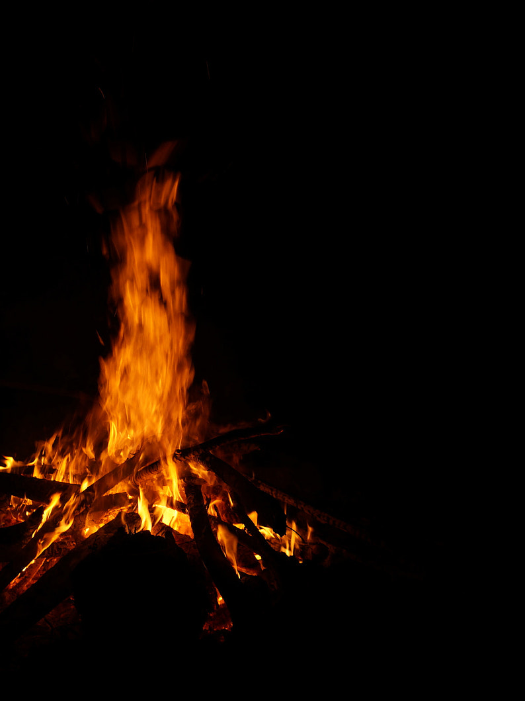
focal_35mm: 61
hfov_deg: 23.8
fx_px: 1234
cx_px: 132
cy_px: 352
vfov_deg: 31.7
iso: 100
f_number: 5
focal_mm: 28
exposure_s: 1/80
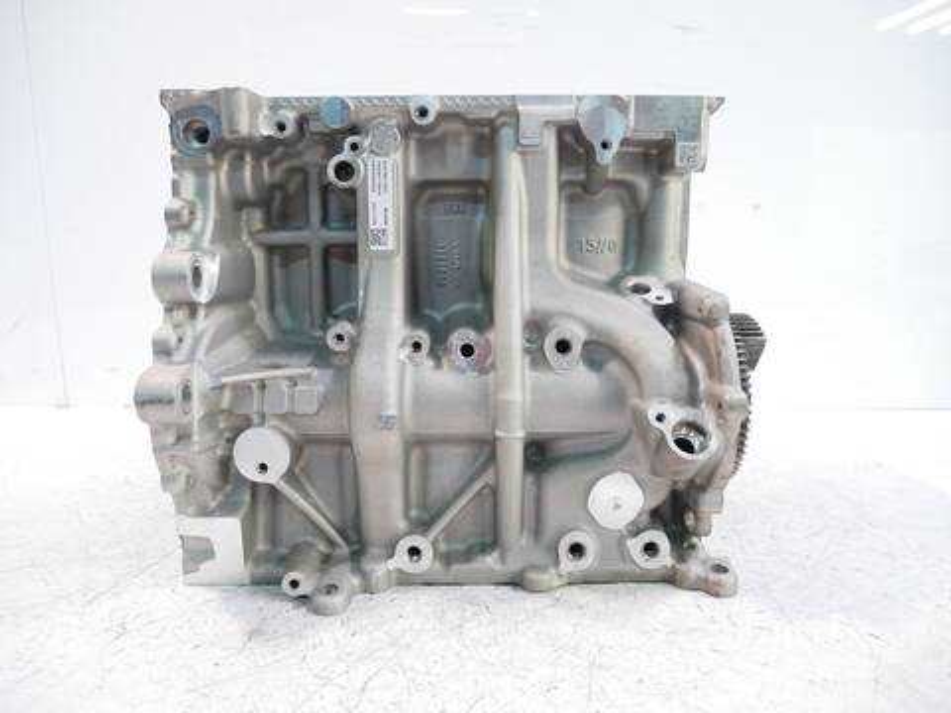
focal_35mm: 24
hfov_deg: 71.6
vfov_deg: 56.8
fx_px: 659
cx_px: 476
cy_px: 356
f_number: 3.5
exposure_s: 1/60
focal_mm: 12
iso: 1600
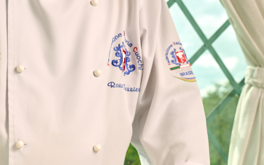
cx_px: 68
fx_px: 532
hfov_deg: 27.5
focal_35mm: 74
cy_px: 172
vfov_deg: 17.2
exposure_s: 1/200
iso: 100
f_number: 5
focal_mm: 28
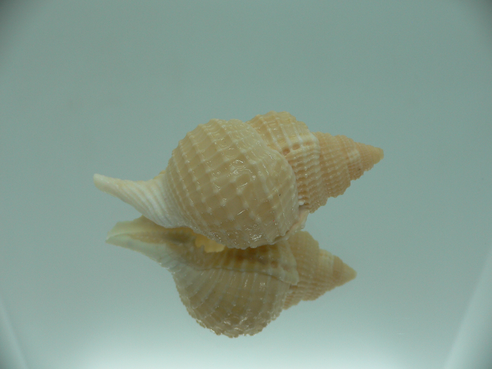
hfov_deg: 52.6
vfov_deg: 40.7
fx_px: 497
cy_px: 184
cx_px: 246
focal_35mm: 35
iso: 80
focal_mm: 4.6
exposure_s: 1/60
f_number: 2.8
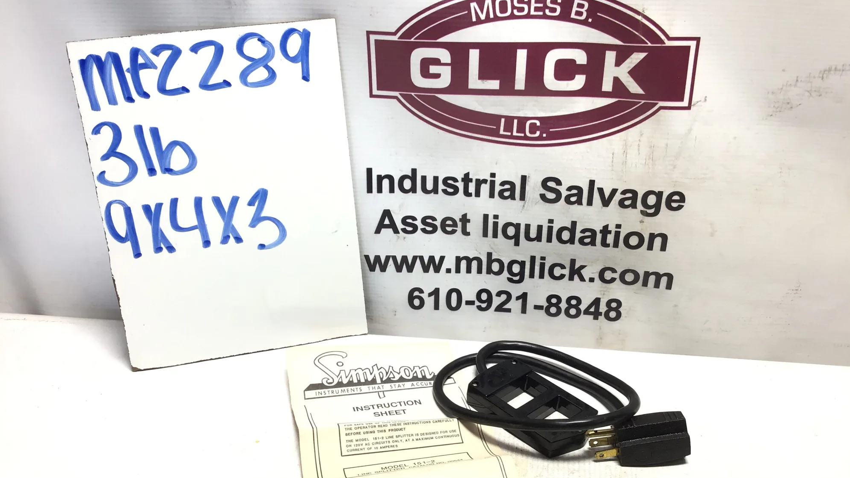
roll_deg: -1.0
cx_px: 427
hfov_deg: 58.0
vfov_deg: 34.6
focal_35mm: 34
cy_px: 264
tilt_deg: -26.9
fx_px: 766
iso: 32
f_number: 2.4
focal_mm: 3.3
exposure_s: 1/120
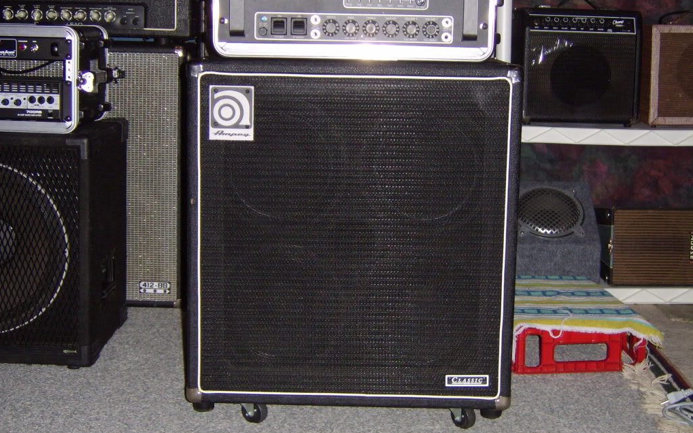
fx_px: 925
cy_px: 177
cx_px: 345
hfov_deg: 41.1
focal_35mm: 49
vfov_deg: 26.3
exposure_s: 1/60
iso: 200
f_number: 3.5
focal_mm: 11.93
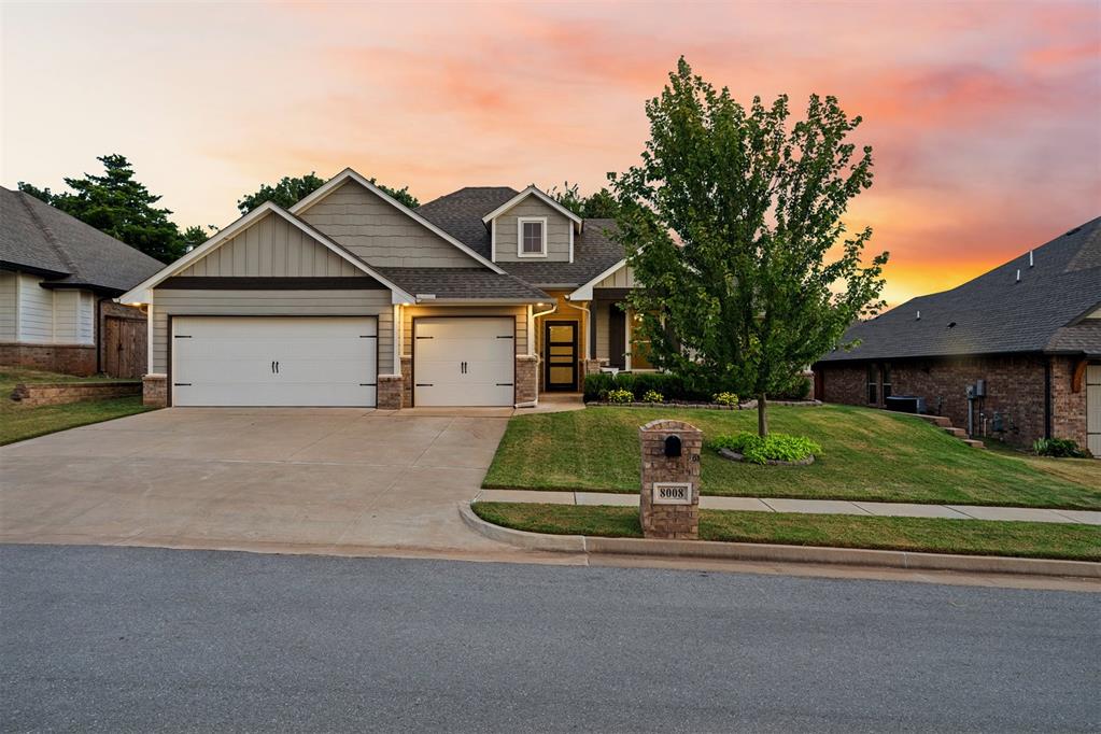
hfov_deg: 69.4
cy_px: 367
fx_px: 795
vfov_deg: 49.6
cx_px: 550
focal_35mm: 26
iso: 200
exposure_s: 1/8
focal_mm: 26
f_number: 8
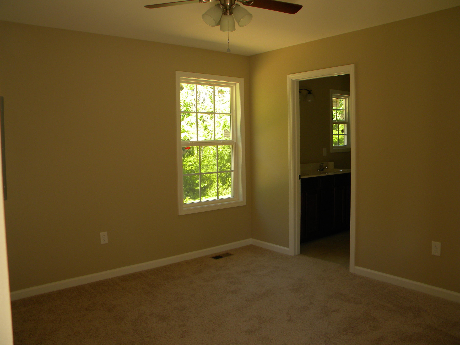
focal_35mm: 28
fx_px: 372
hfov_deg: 63.4
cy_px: 172
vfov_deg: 49.7
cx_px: 230
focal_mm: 5
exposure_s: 1/63.5
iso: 80
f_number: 3.5
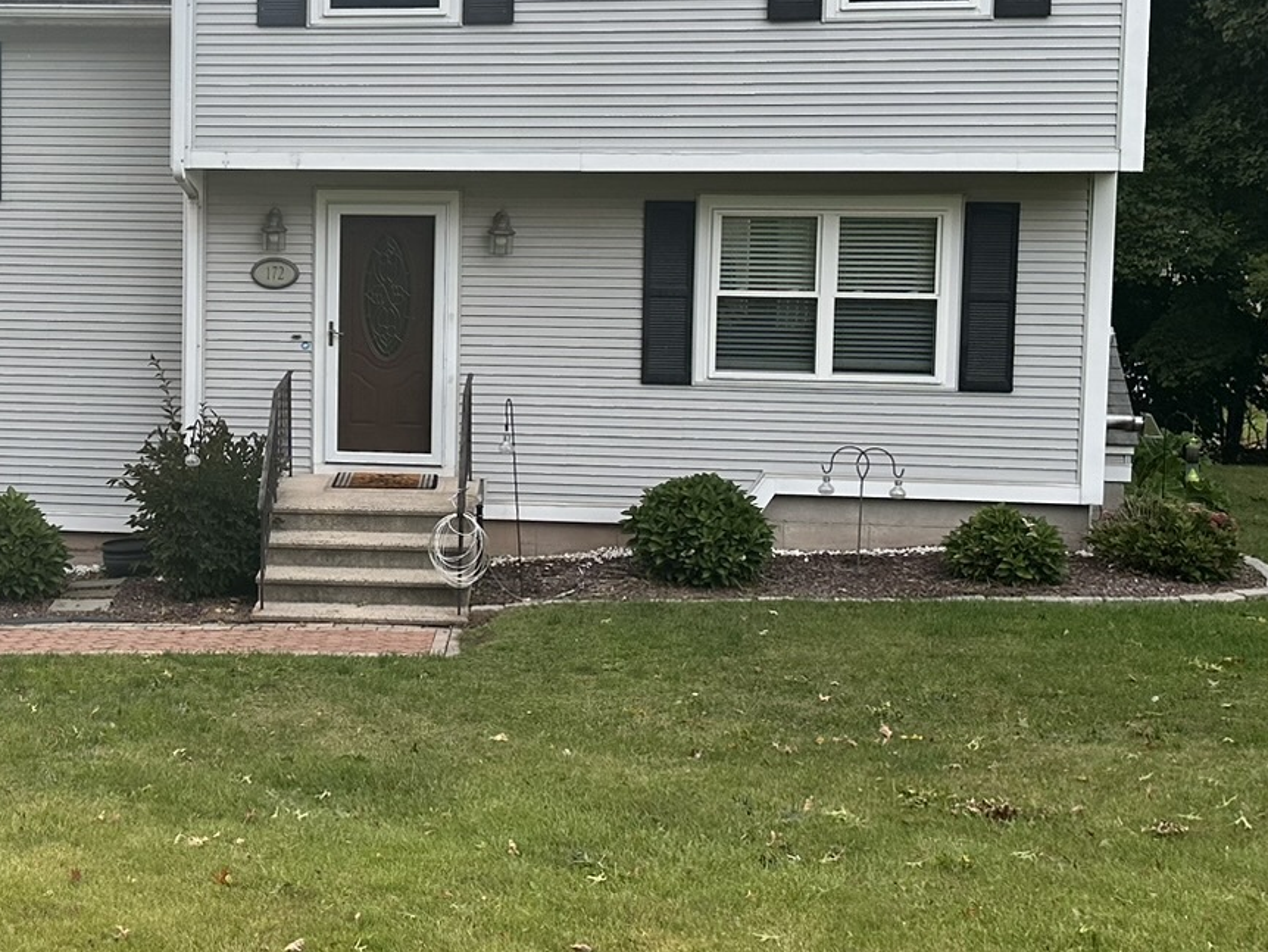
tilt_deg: -5.3
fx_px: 2089
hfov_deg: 32.7
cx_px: 222
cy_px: 319
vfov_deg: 25.5
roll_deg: -0.8
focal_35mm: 57
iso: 80
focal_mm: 6.86
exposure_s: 1/318
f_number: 1.78
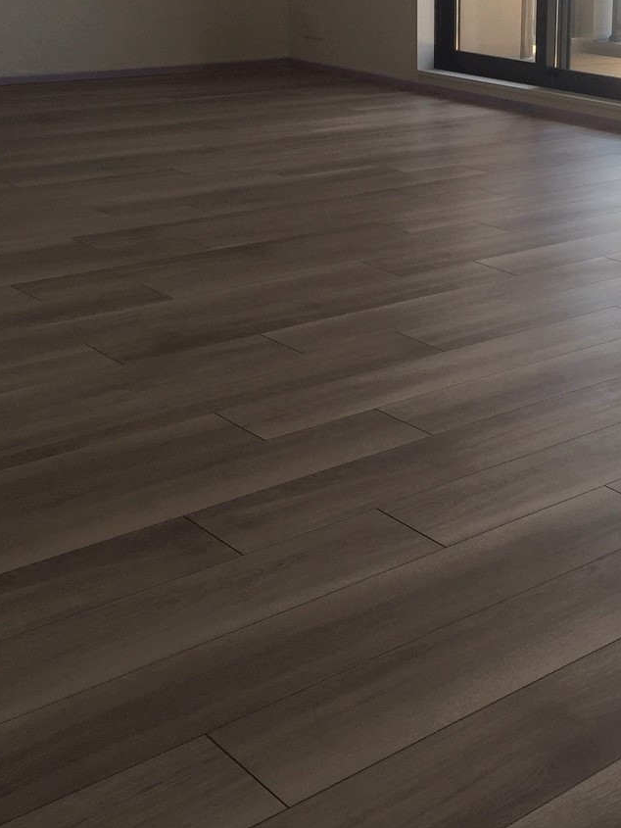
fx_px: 1339
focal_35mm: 56
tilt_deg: -14.0
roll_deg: -2.0
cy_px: 258
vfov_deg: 33.9
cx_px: 532
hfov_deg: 25.5
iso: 32
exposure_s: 1/222
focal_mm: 4.15
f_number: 2.2
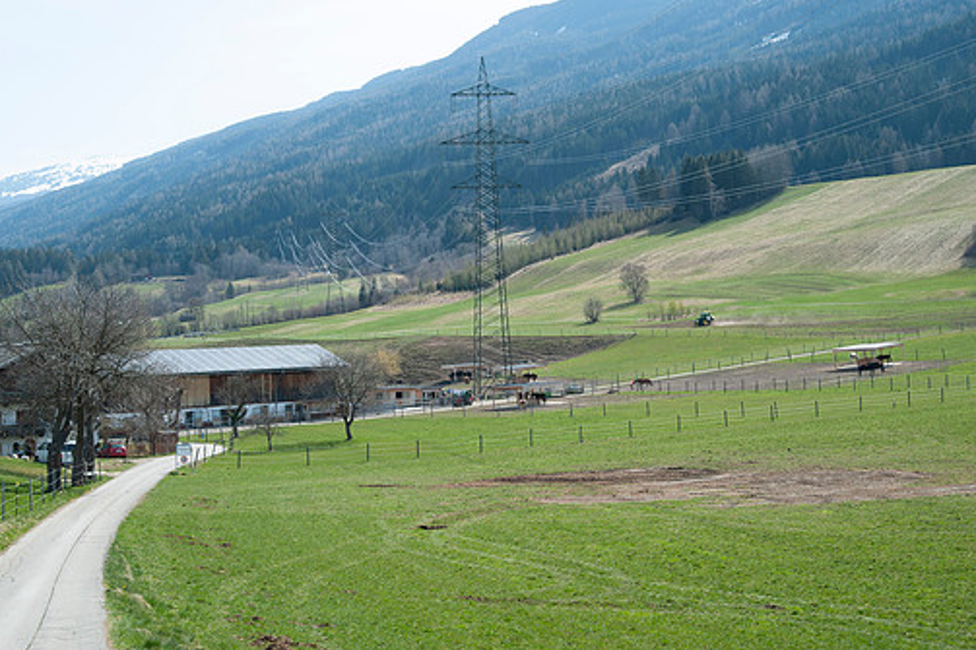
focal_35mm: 53
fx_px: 1436
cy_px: 279
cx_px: 425
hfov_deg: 37.5
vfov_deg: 25.5
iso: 200
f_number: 11
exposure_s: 1/250
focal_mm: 46
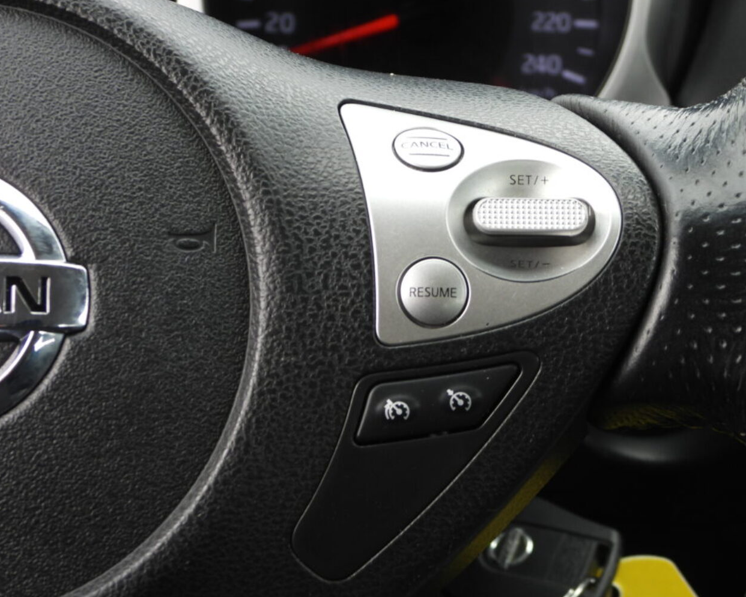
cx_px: 459
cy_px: 253
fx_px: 2363
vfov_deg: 14.4
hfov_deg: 17.9
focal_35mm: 107
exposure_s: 1/80
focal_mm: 15.3
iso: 100
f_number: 3.5
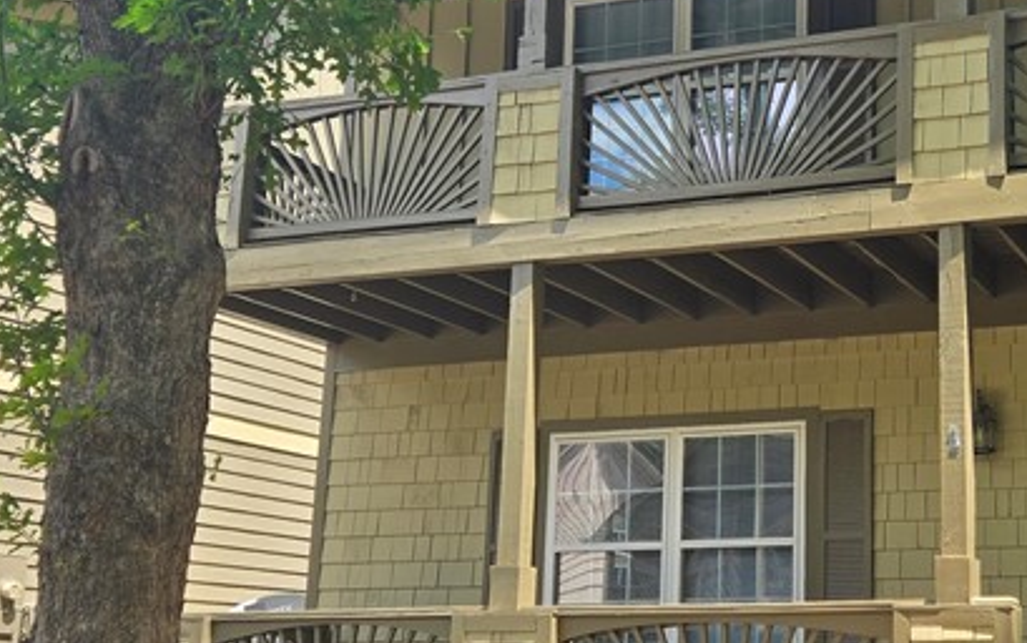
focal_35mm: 61
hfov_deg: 32.5
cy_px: 284
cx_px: 836
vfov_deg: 21.3
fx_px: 1708
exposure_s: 1/722
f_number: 1.8
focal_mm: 5.4
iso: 25
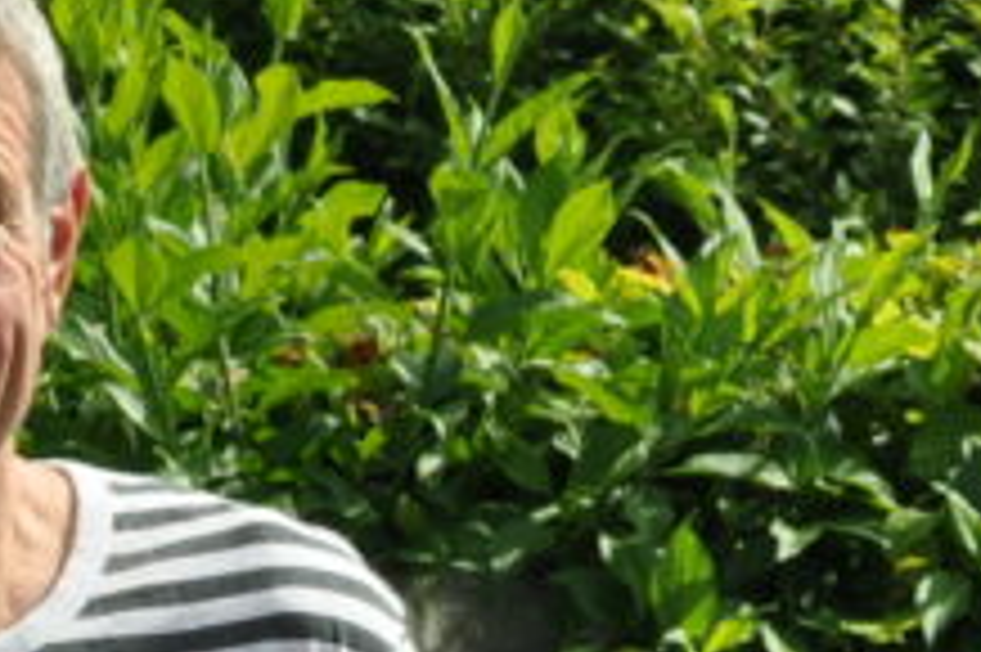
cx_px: 824
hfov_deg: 5.8
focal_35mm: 358
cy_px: 1574
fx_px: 9748
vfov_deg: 3.8
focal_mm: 32
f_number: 9
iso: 200
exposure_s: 1/320
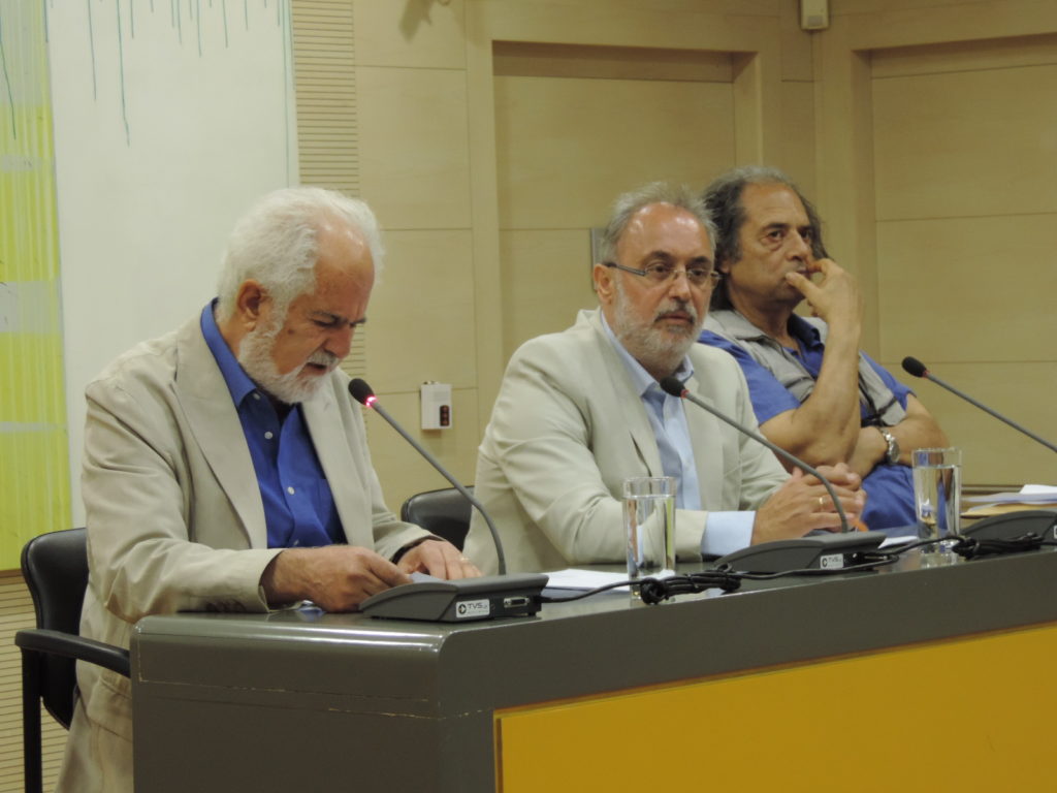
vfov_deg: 12.3
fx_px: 3664
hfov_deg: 16.4
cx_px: 528
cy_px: 396
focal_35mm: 120
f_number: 4.2
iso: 450
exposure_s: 1/25
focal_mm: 21.4
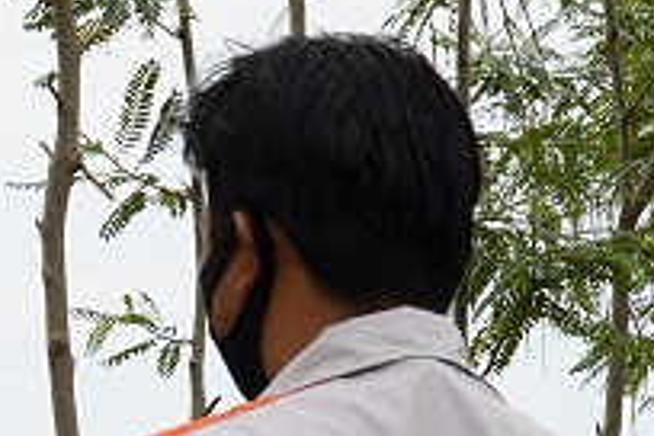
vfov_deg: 4.6
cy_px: 1007
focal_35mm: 294
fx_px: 5341
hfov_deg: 6.7
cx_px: -824
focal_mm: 50
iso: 100
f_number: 9
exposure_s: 1/125
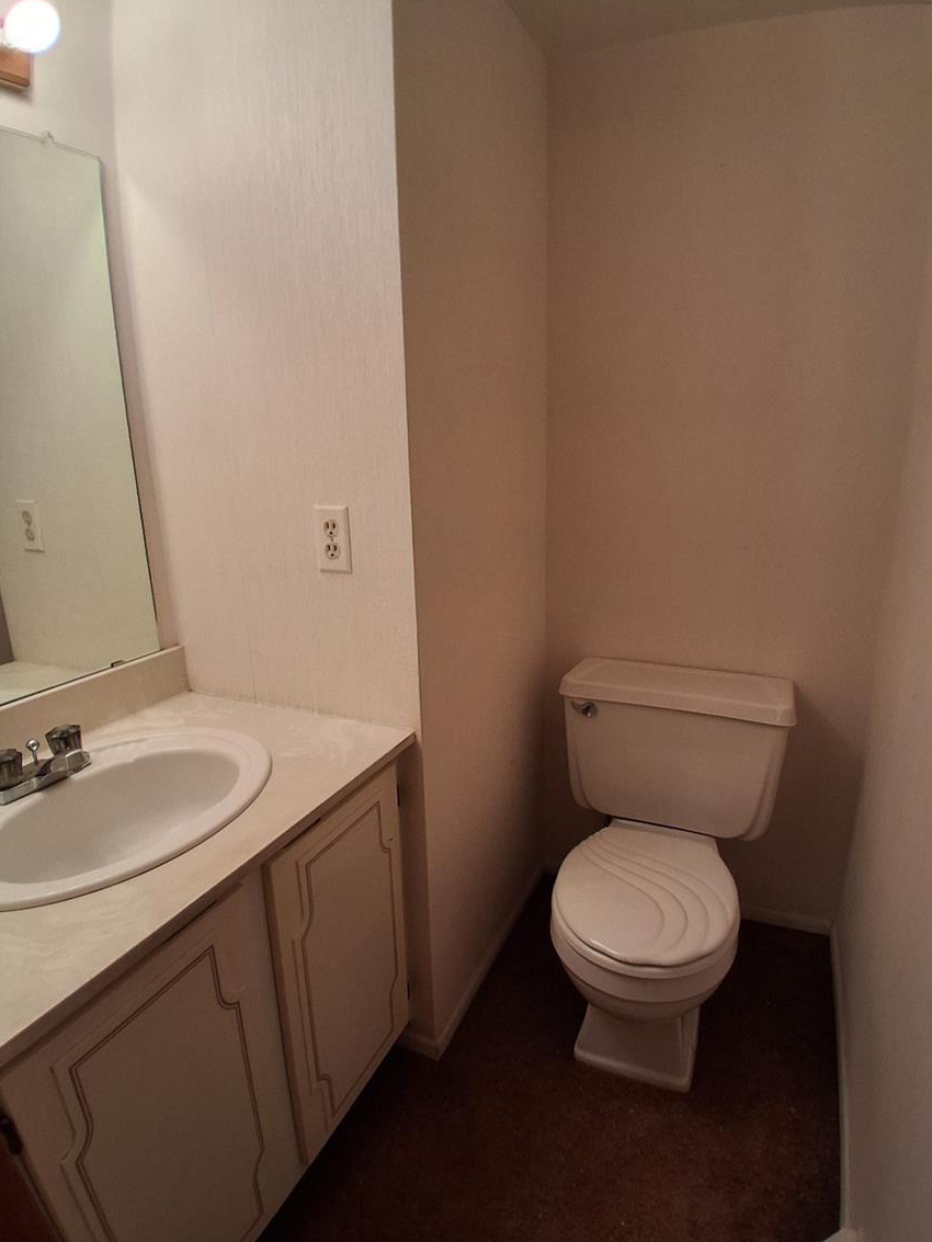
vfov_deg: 87.7
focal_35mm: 18
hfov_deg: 71.6
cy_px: 614
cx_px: 489
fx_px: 646
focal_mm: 1.4
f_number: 2.2
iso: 100
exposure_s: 1/60
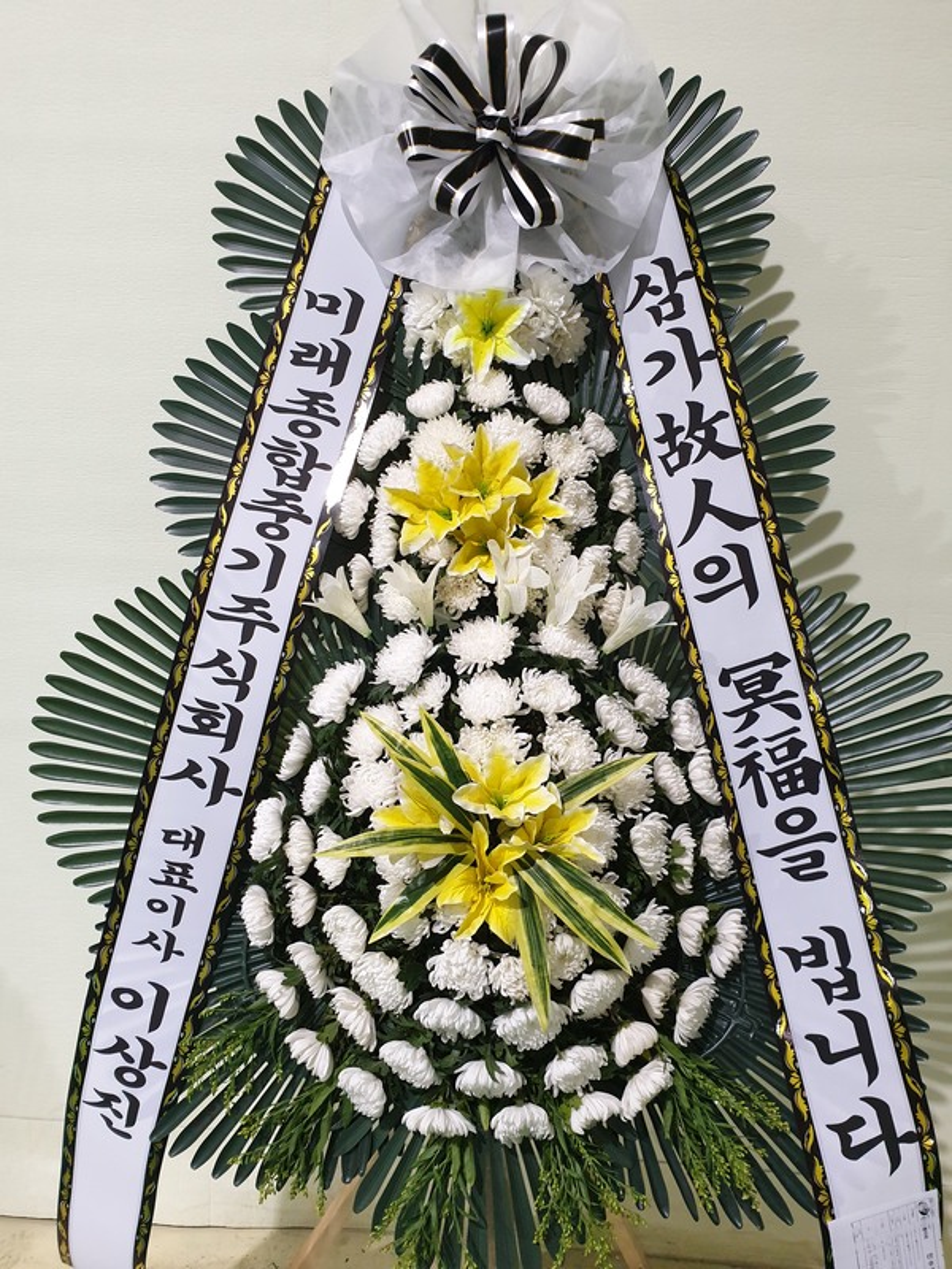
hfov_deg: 53.1
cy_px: 634
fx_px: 953
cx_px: 476
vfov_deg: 67.3
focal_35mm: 26
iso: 250
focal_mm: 4.3
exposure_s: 1/30
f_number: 2.4
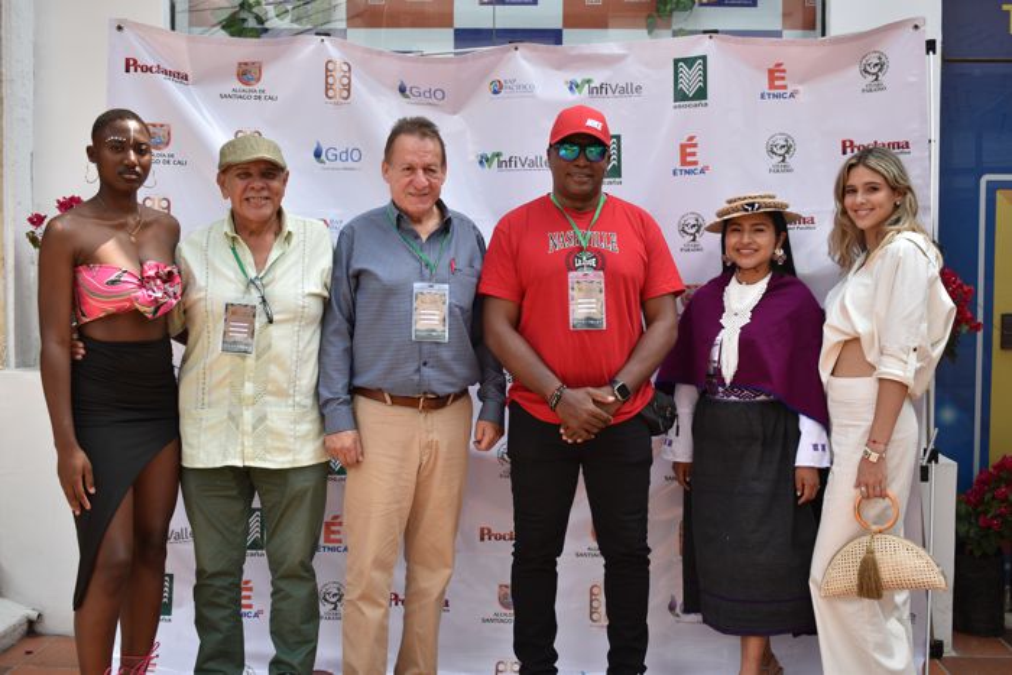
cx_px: 506
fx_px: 1181
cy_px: 338
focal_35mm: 42
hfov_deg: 46.4
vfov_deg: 31.9
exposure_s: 1/200
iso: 100
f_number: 4.2
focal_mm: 28
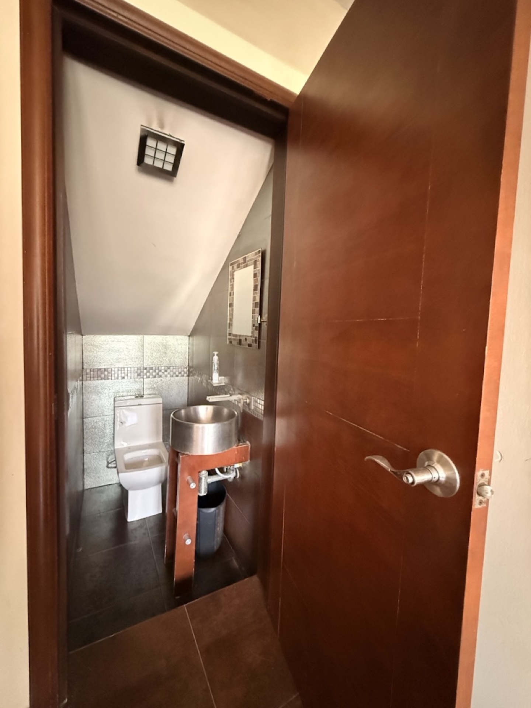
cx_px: 266
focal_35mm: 14
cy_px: 354
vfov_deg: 102.1
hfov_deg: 85.7
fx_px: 286
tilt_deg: -2.9
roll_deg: -2.2
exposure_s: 1/60
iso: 1250
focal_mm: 2.22
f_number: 2.2
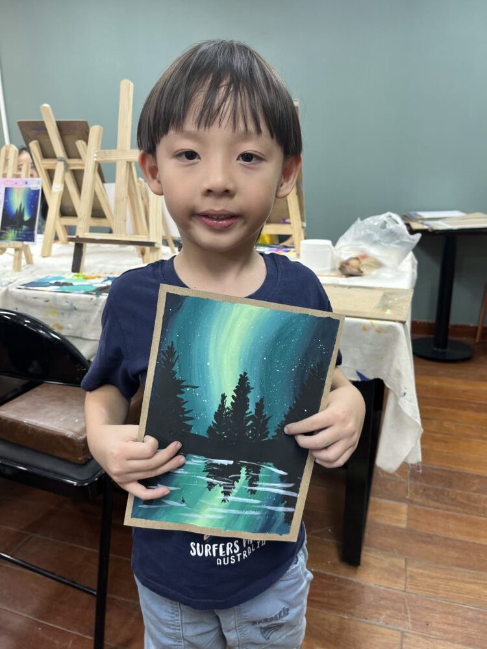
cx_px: 244
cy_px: 324
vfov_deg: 67.3
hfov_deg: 53.1
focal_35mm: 26
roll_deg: +1.1
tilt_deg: -17.8
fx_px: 488
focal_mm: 5.1
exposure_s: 1/100
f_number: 1.6
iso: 100
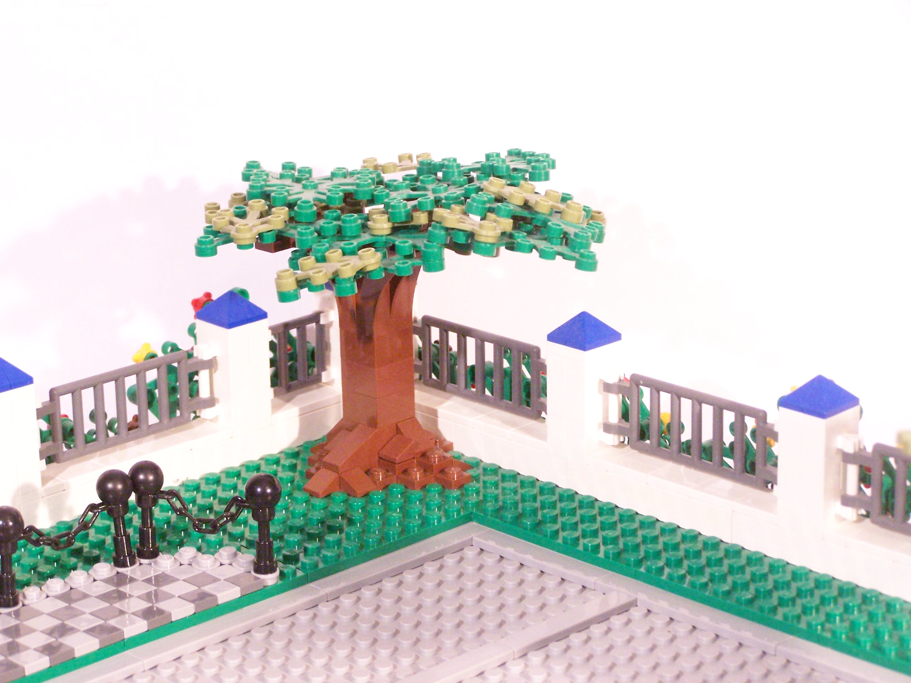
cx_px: 456
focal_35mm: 94
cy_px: 342
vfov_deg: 15.7
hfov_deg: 20.9
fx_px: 2474
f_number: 3.6
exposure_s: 1/8
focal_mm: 15.6
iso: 400
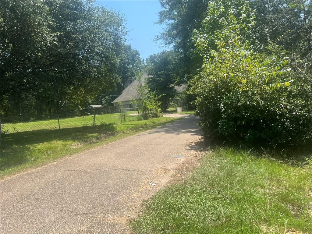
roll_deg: +5.9
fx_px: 234
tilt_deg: -0.6
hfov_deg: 67.3
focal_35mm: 26
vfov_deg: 53.1
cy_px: 117
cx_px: 156
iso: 50
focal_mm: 5.7
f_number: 1.5
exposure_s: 1/2208
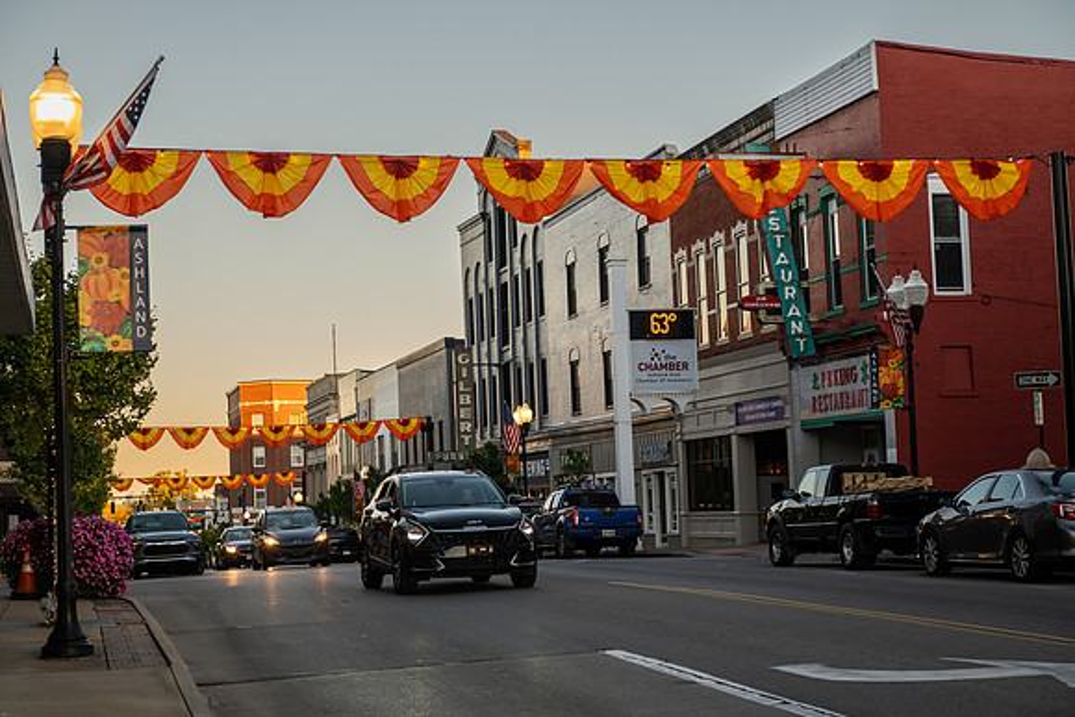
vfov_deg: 21.9
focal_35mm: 62
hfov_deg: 32.4
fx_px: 1852
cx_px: 538
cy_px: 358
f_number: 4.5
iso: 500
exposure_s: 1/400
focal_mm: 62
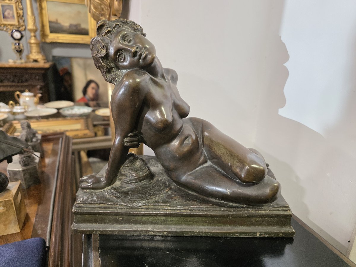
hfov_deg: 73.9
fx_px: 237
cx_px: 178
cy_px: 134
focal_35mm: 23
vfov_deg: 58.9
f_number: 1.7
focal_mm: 6.3
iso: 250
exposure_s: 1/100
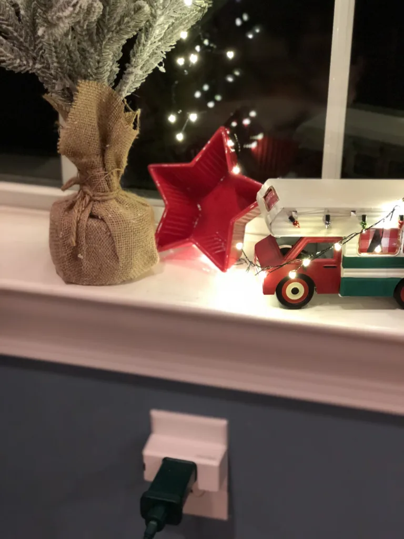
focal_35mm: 57
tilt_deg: -26.0
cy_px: 270
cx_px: 202
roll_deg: -0.5
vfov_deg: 33.8
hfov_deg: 25.7
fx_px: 887
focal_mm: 6.6
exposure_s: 1/30
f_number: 2.8
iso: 800
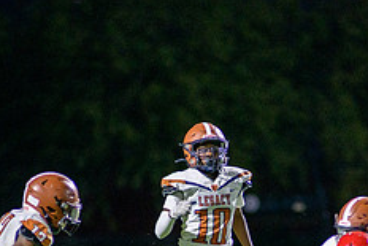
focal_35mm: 749
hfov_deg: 2.8
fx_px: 7661
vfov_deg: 1.8
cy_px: 301
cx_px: 278
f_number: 2.8
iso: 2000
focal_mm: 300
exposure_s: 1/500
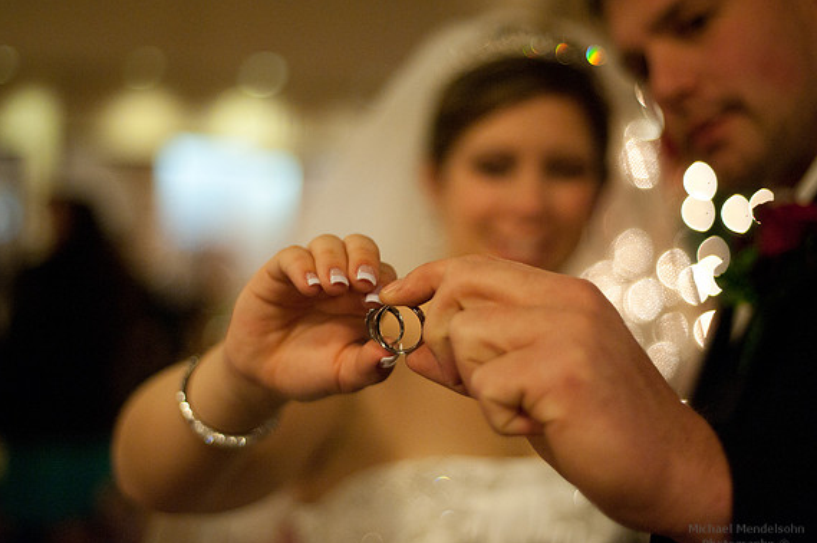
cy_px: 276
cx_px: 411
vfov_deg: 26.4
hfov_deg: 38.9
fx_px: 1156
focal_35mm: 51
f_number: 1.8
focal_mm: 50
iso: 5000
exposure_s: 1/250
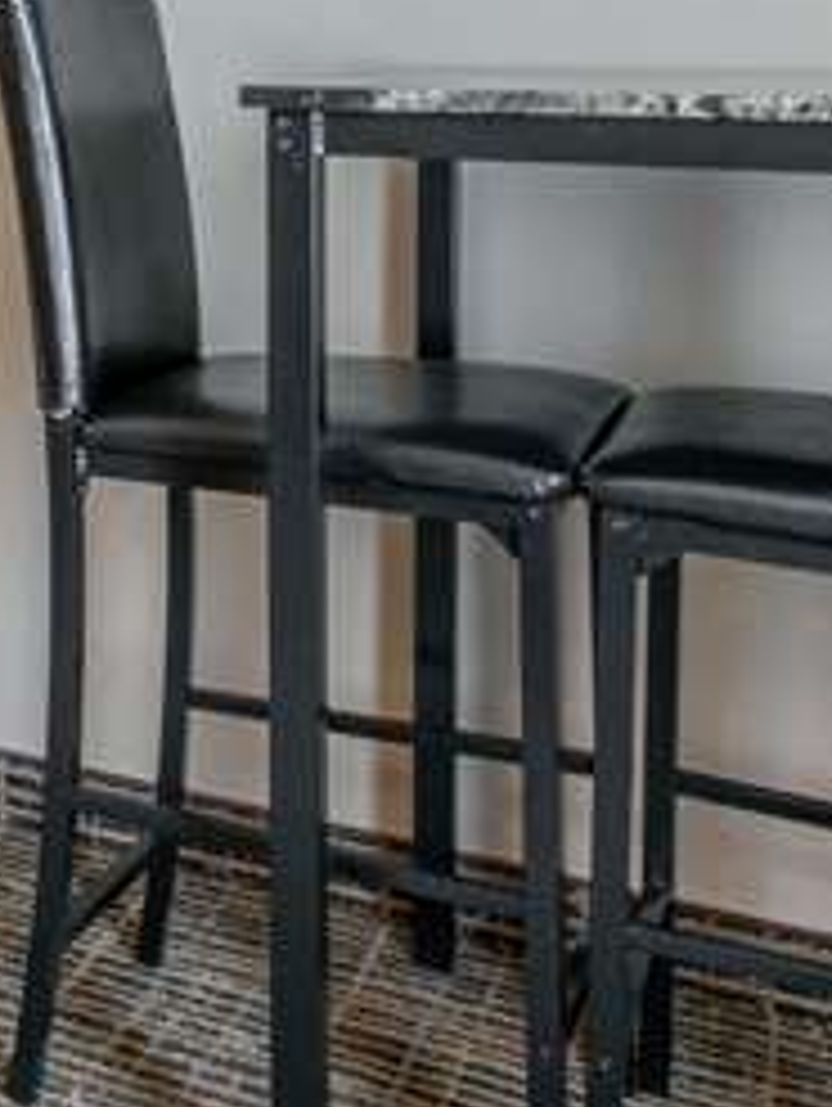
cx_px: -578
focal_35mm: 60
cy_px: 7
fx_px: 1919
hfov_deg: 19.5
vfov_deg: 30.0
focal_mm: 15
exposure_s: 1/40
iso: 400
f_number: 11
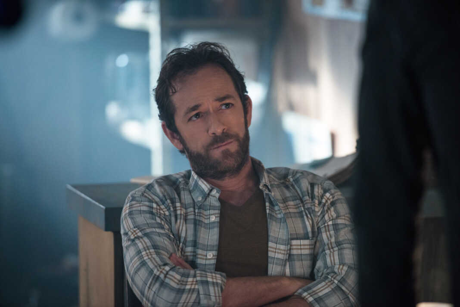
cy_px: 154
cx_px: 230
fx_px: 2556
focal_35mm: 200
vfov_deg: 6.9
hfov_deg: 10.3
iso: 1600
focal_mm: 200
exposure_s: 1/125
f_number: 2.8
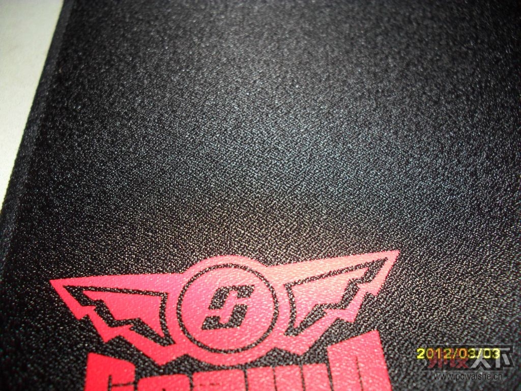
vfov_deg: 40.7
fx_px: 527
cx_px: 260
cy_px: 196
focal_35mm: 35
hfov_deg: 52.6
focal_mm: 6.3
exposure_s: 1/45
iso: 200
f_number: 3.2
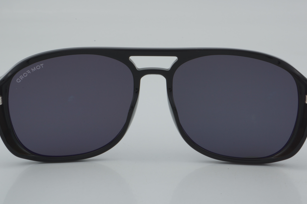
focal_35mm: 88
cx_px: 155
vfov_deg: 15.6
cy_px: 102
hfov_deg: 23.2
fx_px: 746
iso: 100
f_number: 32
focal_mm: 55
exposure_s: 1/4
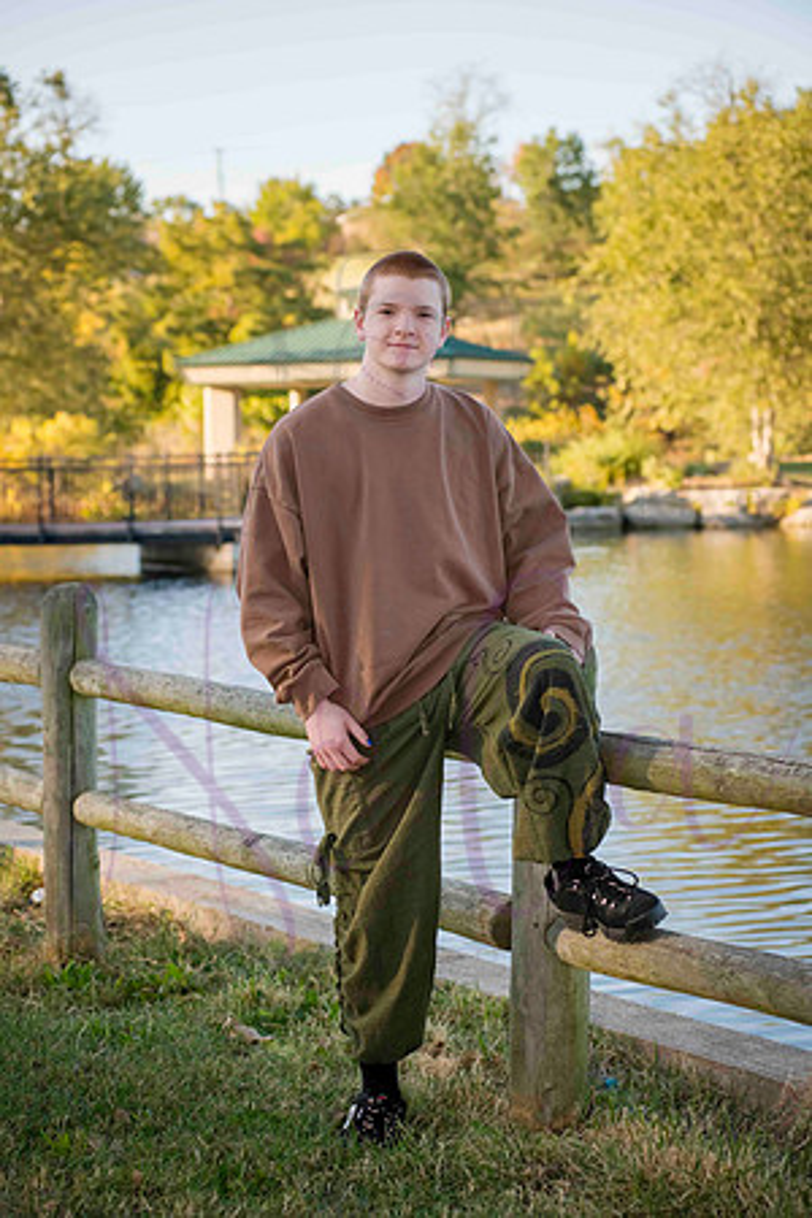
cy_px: 609
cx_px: 406
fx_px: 2706
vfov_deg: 25.4
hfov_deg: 17.1
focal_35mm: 80
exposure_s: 1/640
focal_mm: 80
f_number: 5
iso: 400
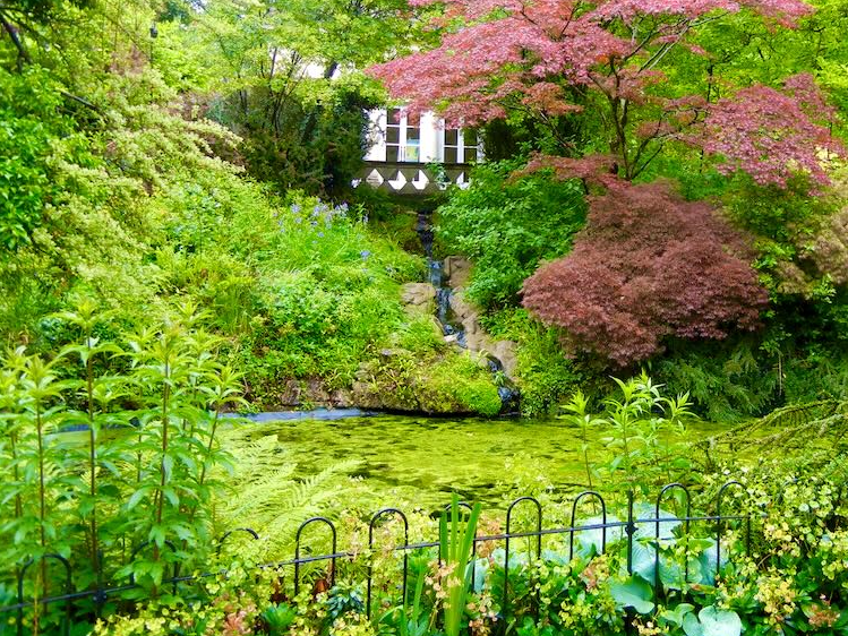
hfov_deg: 45.1
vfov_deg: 34.9
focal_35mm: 41
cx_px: 559
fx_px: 1005
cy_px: 232
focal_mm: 5.4
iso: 160
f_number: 3.5
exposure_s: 1/48.5
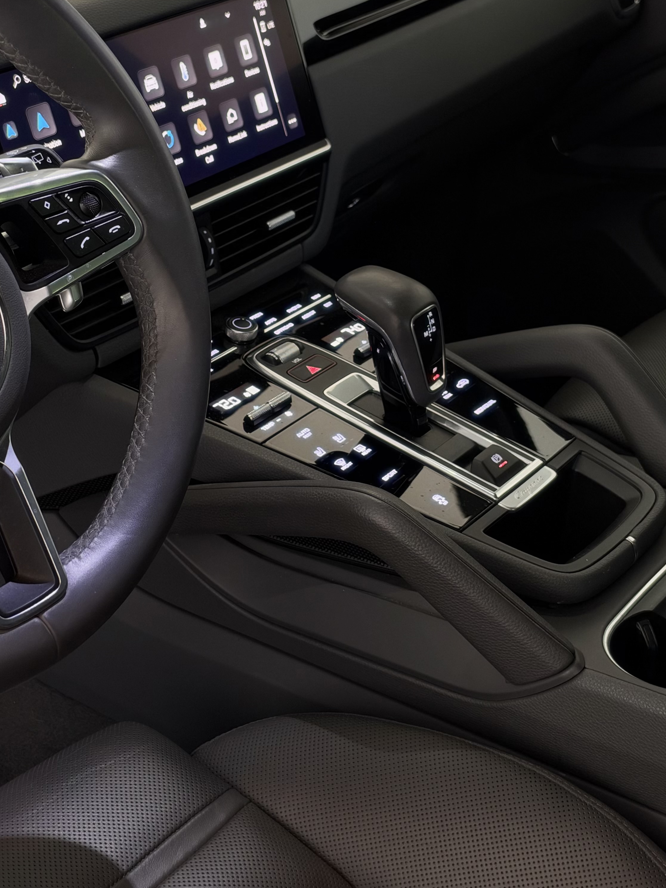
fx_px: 1667
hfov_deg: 22.6
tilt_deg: -23.3
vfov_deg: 29.7
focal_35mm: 65
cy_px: 326
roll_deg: +2.5
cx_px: 313
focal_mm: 6.93
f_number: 1.48
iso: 160
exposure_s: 1/41
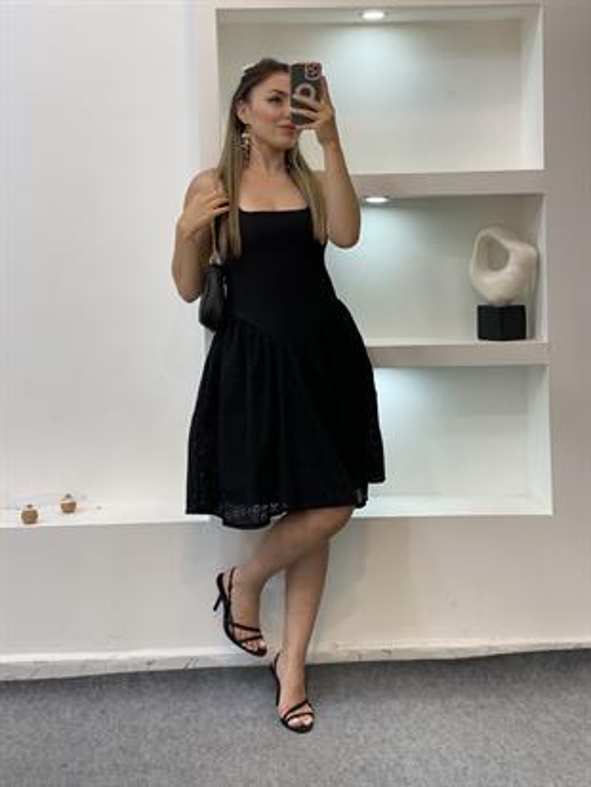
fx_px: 1183
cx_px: 296
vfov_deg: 36.8
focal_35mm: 52
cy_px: 394
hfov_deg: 28.0
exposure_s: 1/100
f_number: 2
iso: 80
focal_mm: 6
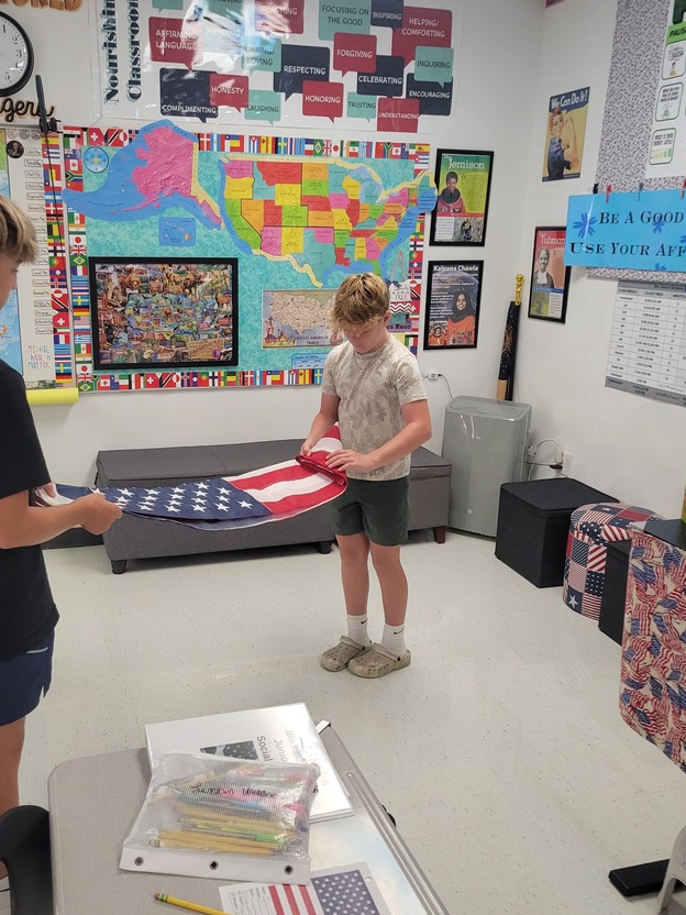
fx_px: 846
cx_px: 267
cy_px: 472
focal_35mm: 32
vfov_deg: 56.8
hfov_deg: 43.9
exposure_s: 1/120
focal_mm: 5.4
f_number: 1.8
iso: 320
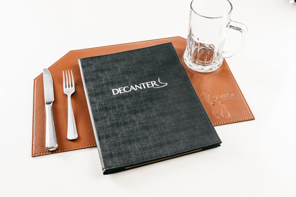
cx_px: 148
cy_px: 98
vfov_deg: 34.2
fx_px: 321
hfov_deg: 49.5
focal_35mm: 39
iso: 100
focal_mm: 26
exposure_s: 1/80
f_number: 11
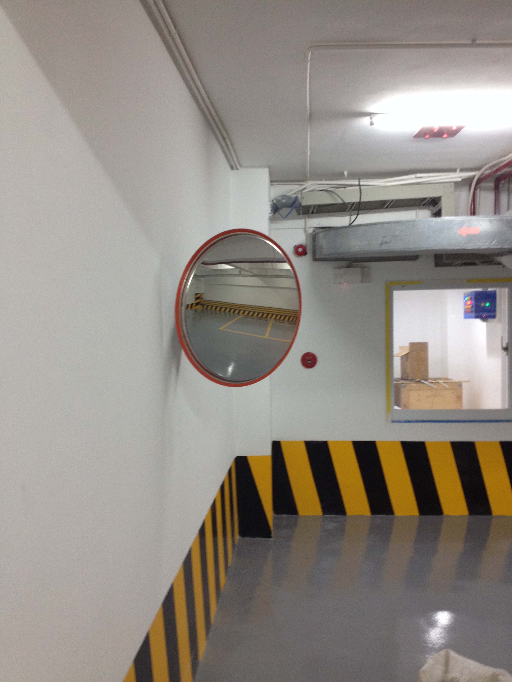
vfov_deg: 52.6
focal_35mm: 35
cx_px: 256
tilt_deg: -4.0
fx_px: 690
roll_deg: +0.6
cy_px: 341
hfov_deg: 40.7
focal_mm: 4.28
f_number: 2.4
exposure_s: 1/20
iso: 125
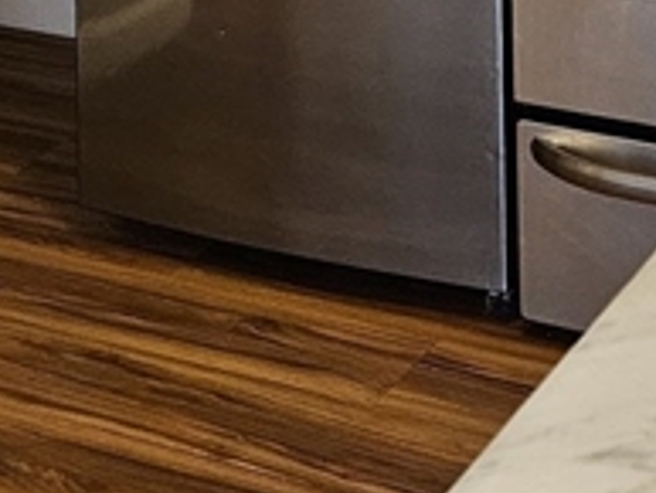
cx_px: 248
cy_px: -639
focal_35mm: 122
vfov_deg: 10.6
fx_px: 2313
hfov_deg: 16.1
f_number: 1.8
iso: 800
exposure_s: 1/120
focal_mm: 5.4
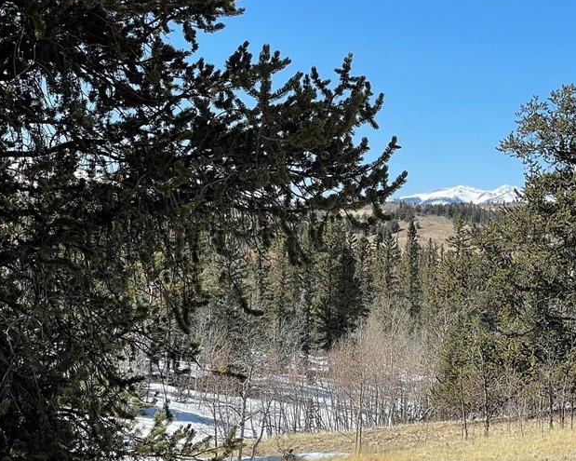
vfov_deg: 18.2
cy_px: 170
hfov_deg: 22.7
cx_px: 378
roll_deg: -1.6
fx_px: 1432
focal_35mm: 84
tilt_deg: +2.3
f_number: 2
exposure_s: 1/1410
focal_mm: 6
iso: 25
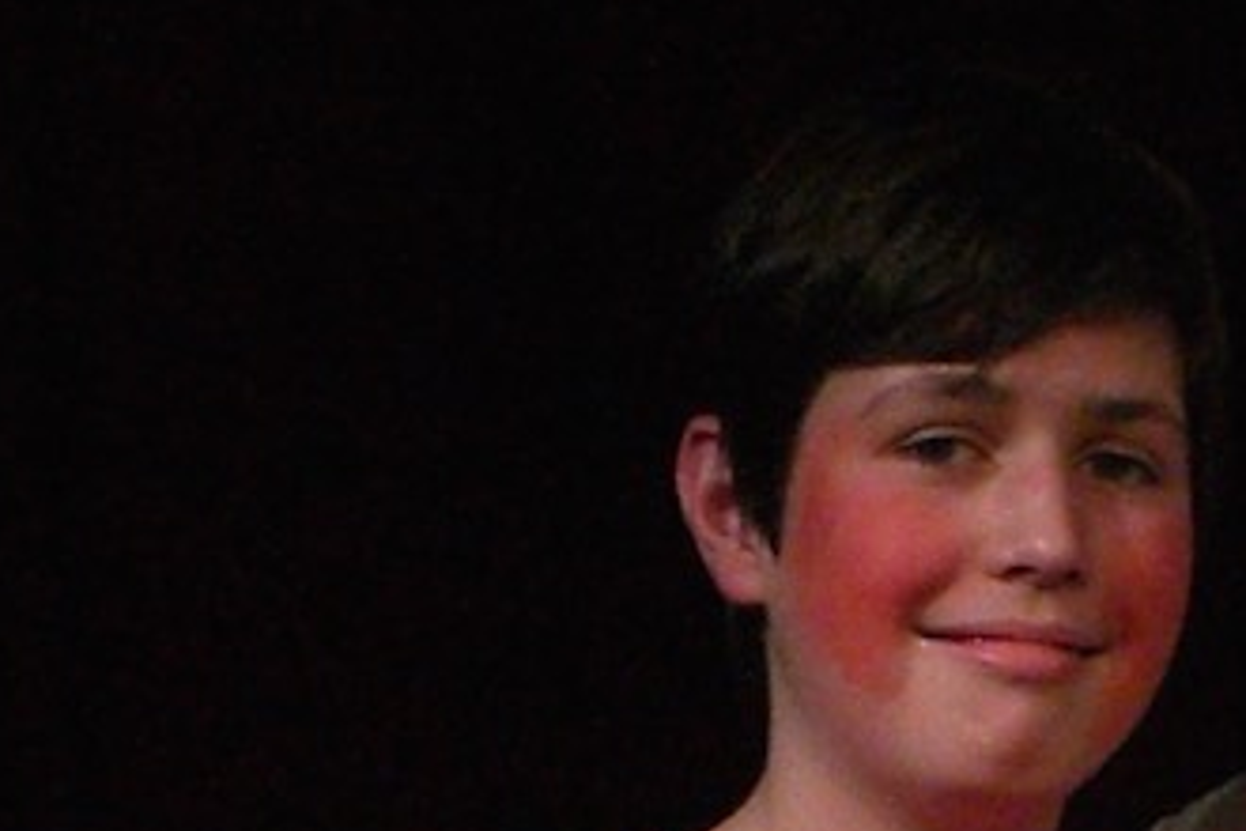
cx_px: 1112
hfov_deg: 6.1
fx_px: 11594
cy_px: 1061
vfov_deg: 4.1
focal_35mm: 335
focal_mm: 23.7
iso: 1600
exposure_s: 1/250
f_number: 5.1
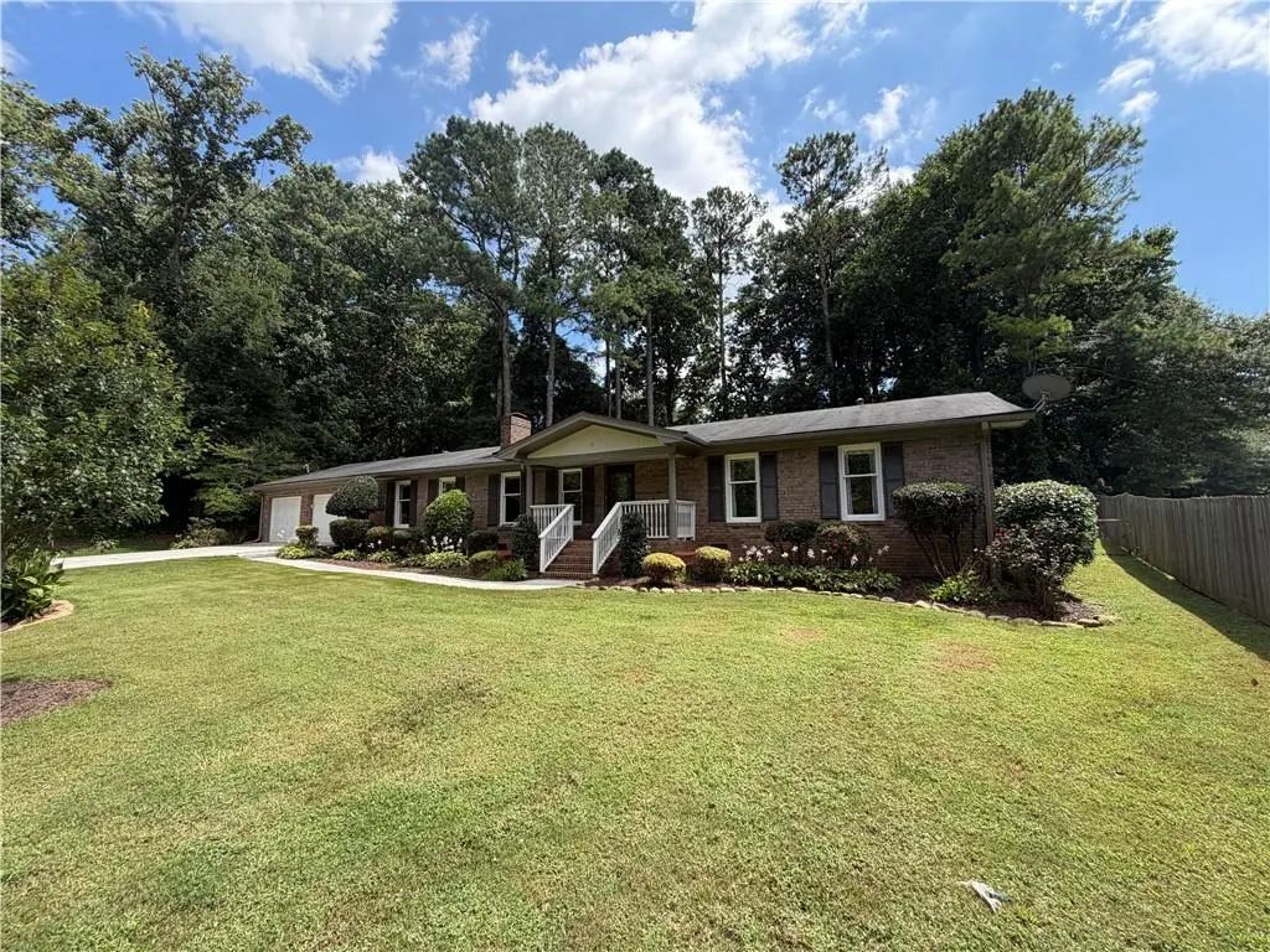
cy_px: 476
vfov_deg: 85.7
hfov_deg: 102.1
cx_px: 635
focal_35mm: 14
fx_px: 514
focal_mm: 2.22
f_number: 2.2
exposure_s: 1/613
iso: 40
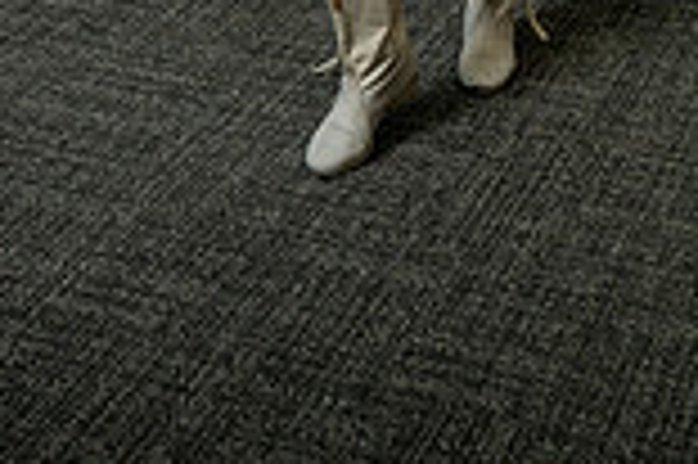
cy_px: -545
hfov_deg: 21.8
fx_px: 1801
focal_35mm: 93
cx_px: 464
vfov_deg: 12.4
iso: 400
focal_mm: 32
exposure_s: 1/250
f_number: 5.6
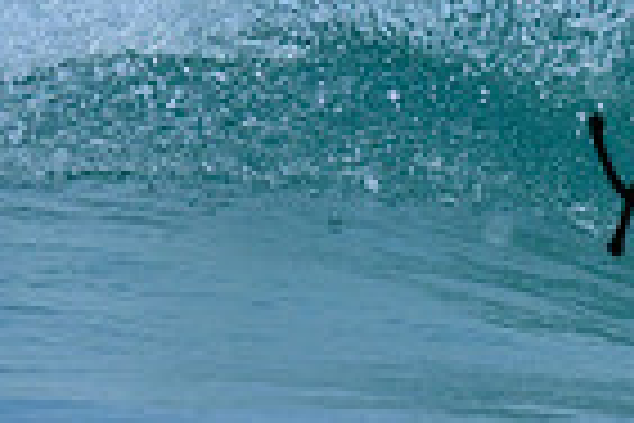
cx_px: 947
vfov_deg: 0.3
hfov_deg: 0.5
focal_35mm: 4533
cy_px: 242
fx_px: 79825
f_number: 6.3
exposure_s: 1/2000
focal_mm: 800
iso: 200
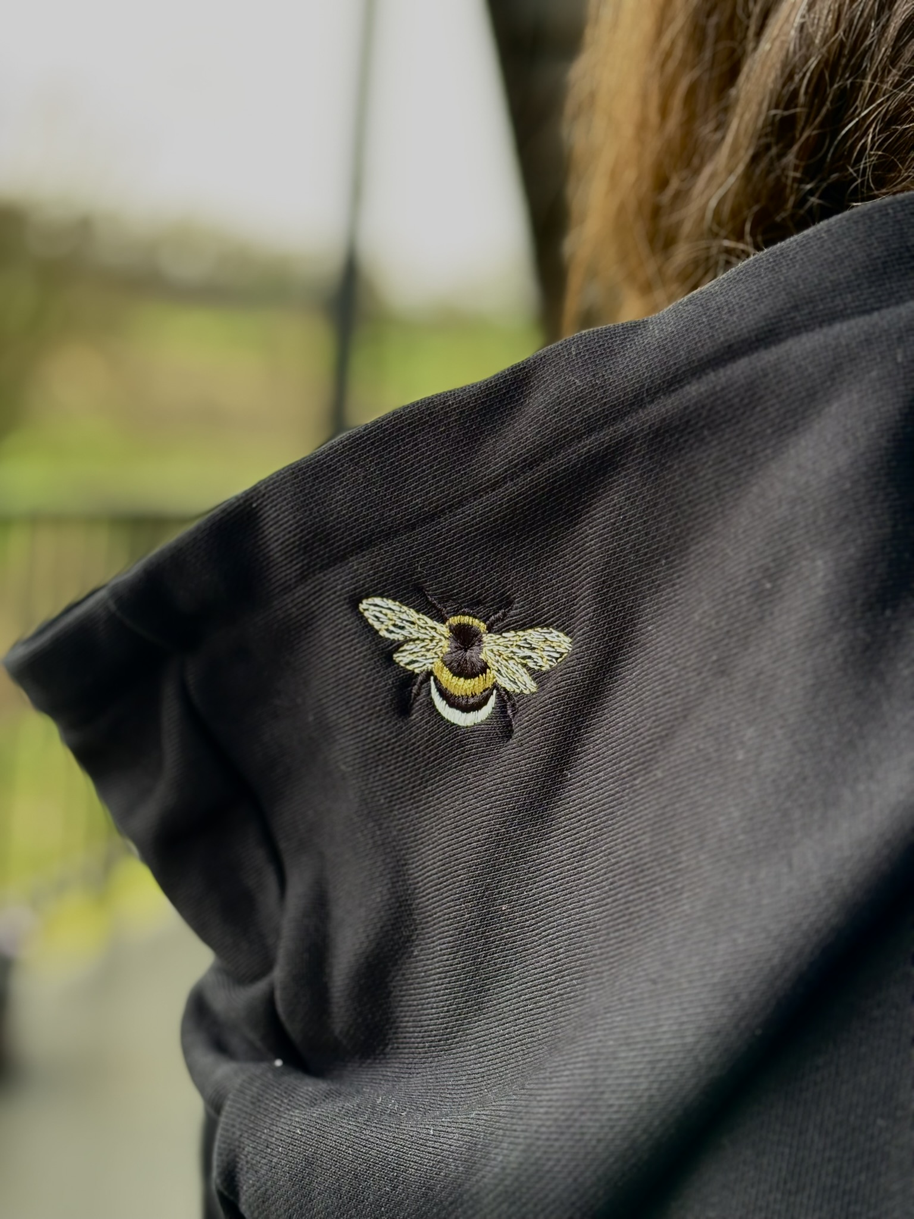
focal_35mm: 52
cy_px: 610
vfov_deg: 36.8
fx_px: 1831
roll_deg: -5.5
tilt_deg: -5.7
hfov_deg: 28.0
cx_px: 457
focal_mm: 5.96
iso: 64
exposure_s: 1/60
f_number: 1.6
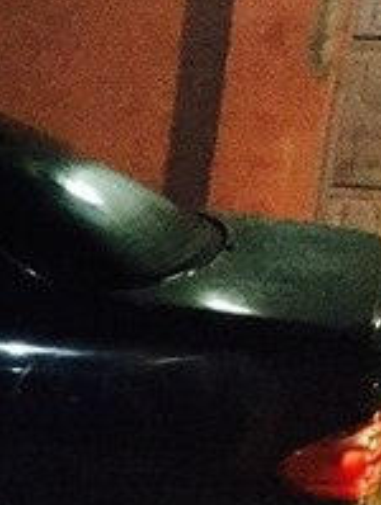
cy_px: 392
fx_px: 1404
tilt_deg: -14.7
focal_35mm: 96
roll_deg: +0.6
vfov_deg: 20.2
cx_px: -389
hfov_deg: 13.3
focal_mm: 4.15
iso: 2000
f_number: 2.2
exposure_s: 1/17
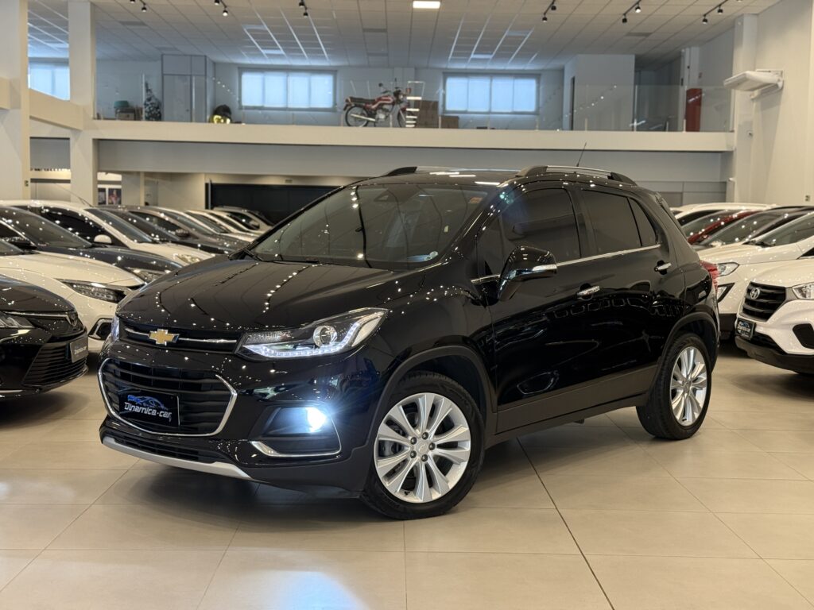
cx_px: 407
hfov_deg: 39.7
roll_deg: -1.8
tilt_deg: -3.4
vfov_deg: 30.3
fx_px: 1129
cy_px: 305
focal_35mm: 48
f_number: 1.78
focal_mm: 6.76
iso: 200
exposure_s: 1/60
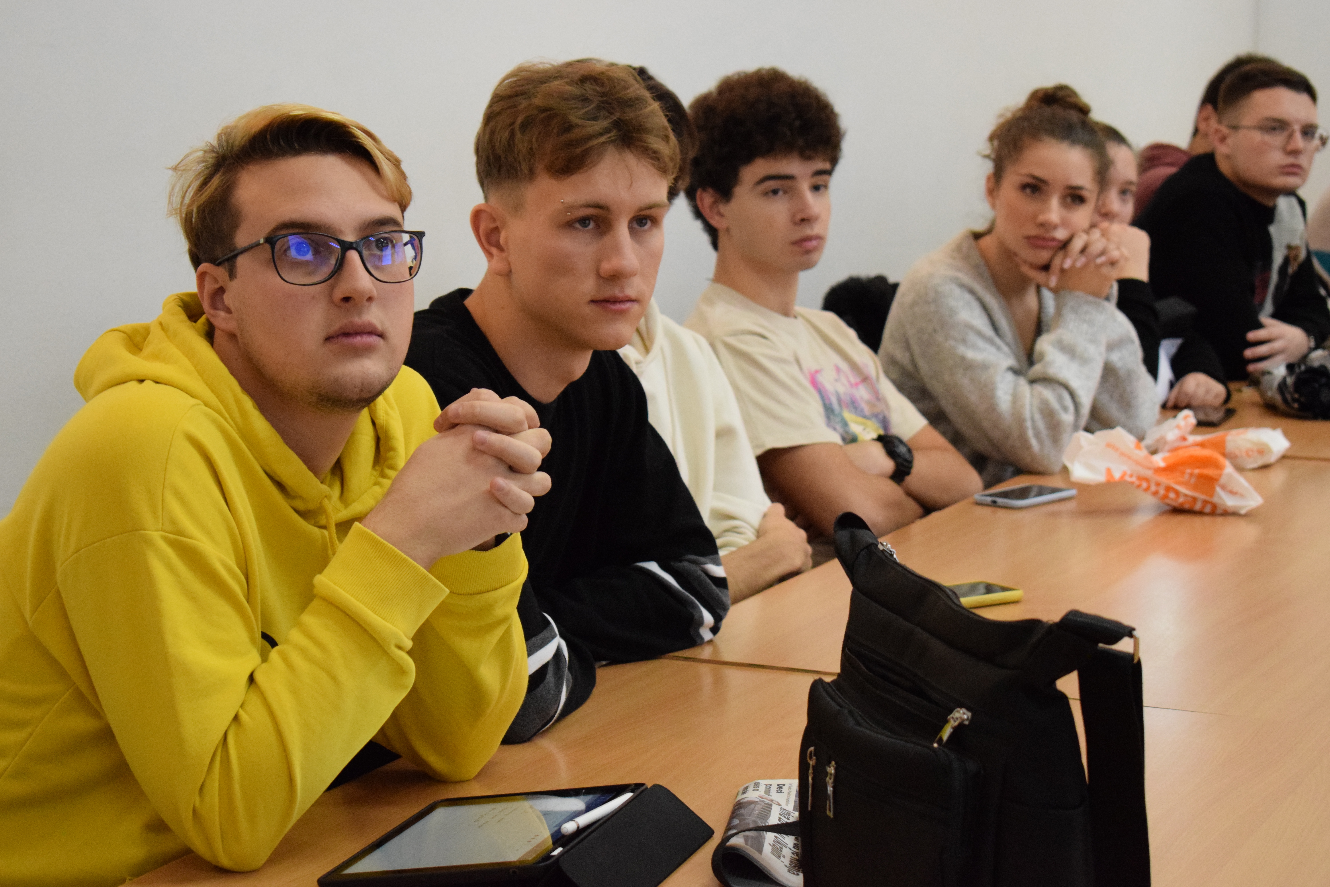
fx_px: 3048
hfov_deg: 24.6
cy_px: 444
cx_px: 665
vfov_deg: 16.6
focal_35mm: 82
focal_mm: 55
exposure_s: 1/160
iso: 5000
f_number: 5.6
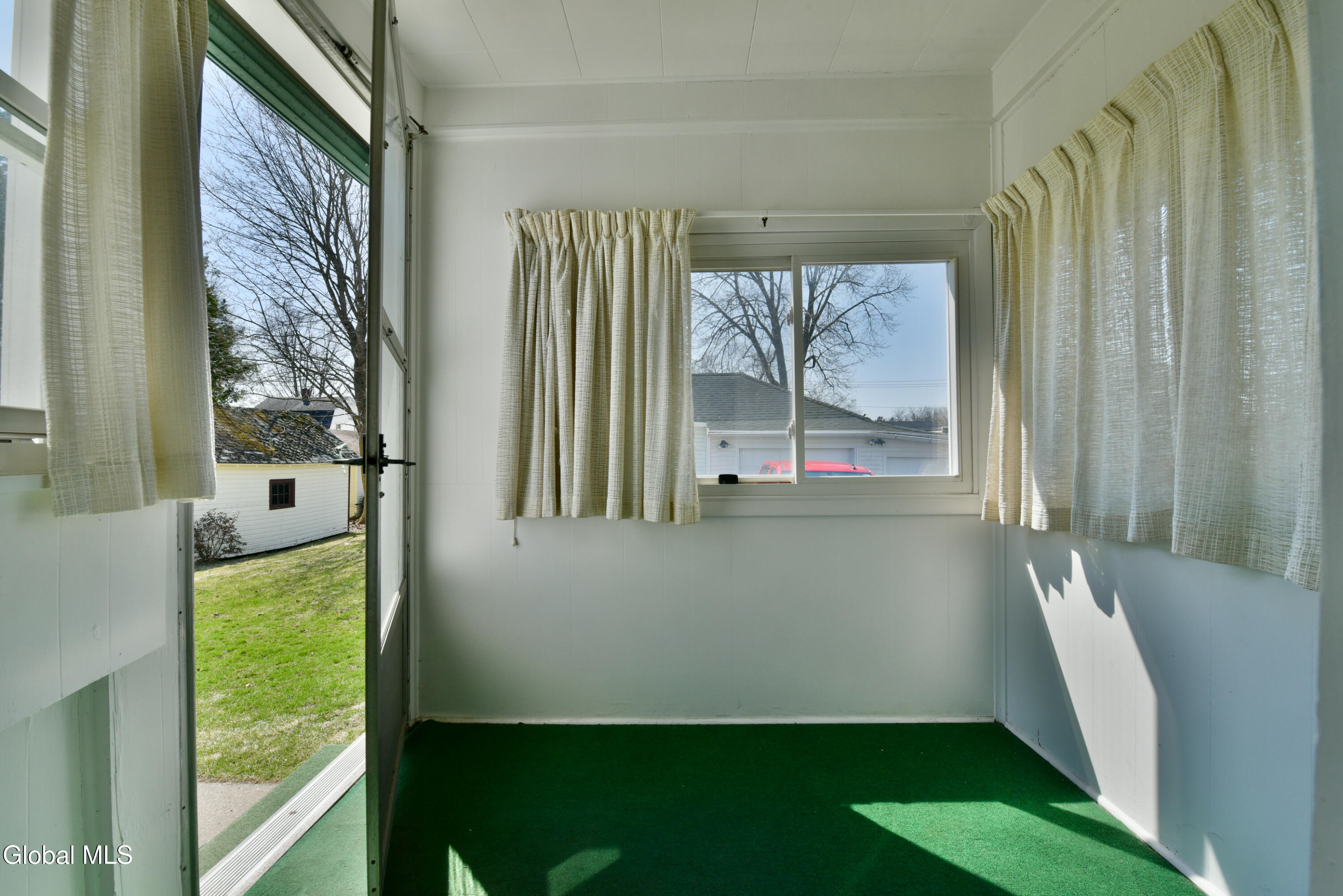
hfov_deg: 104.2
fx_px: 522
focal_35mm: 14
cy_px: 448
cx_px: 672
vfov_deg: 81.3
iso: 800
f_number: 11
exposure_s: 1/1000
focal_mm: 14
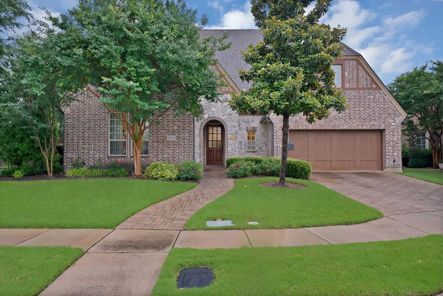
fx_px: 295
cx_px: 222
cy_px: 148
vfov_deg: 53.2
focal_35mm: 24
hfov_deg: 73.7
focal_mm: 24
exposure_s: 1/2.5
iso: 640
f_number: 9
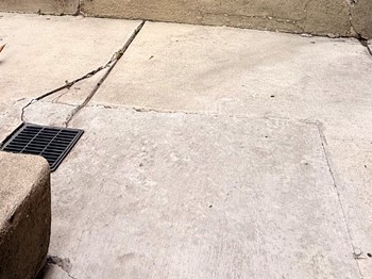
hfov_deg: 45.6
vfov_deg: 27.7
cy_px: -103
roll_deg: +1.6
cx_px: 154
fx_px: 440
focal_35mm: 41
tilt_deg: -1.0
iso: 50
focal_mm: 2.22
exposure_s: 1/400
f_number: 2.2
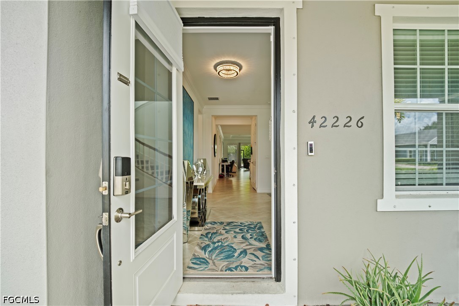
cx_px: 230
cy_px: 153
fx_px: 178
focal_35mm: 14
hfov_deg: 104.3
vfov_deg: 81.2
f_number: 8
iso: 400
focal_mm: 14
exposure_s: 1/20
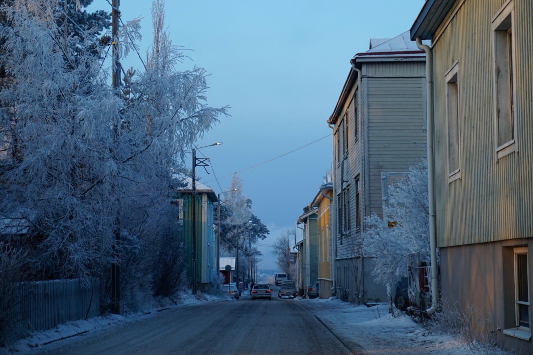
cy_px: 178
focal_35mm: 74
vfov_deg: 18.5
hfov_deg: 27.5
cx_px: 266
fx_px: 1088
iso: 100
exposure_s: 1/80
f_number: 5.6
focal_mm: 49
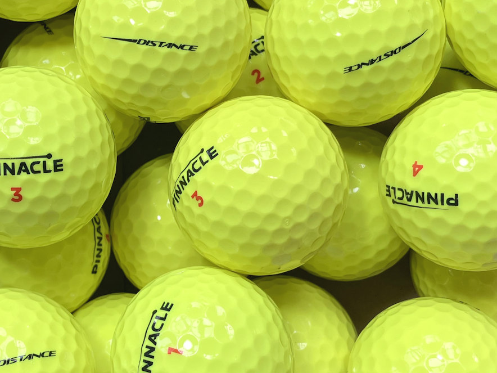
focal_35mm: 38
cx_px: 198
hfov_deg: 48.7
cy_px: 160
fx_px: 546
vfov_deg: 37.6
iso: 20
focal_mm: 3.99
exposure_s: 1/111
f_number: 1.8
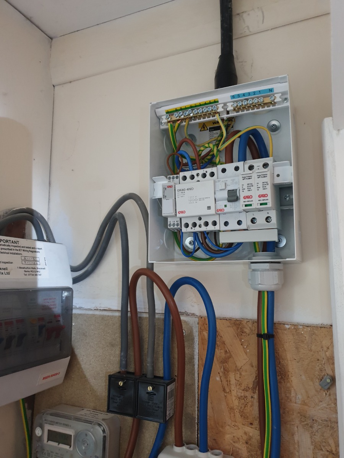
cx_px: 172
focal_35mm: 26
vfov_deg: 67.3
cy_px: 229
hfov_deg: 53.1
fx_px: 345
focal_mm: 4.3
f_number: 1.5
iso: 320
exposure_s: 1/15
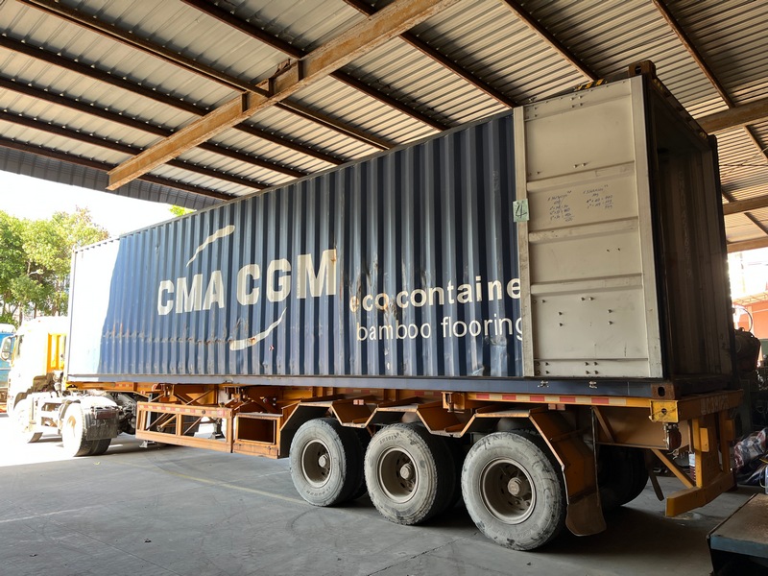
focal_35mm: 26
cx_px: 384
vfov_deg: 53.1
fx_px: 577
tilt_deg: +8.3
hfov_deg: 67.3
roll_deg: +0.4
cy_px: 288
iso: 64
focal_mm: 5.1
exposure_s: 1/122
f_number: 1.6
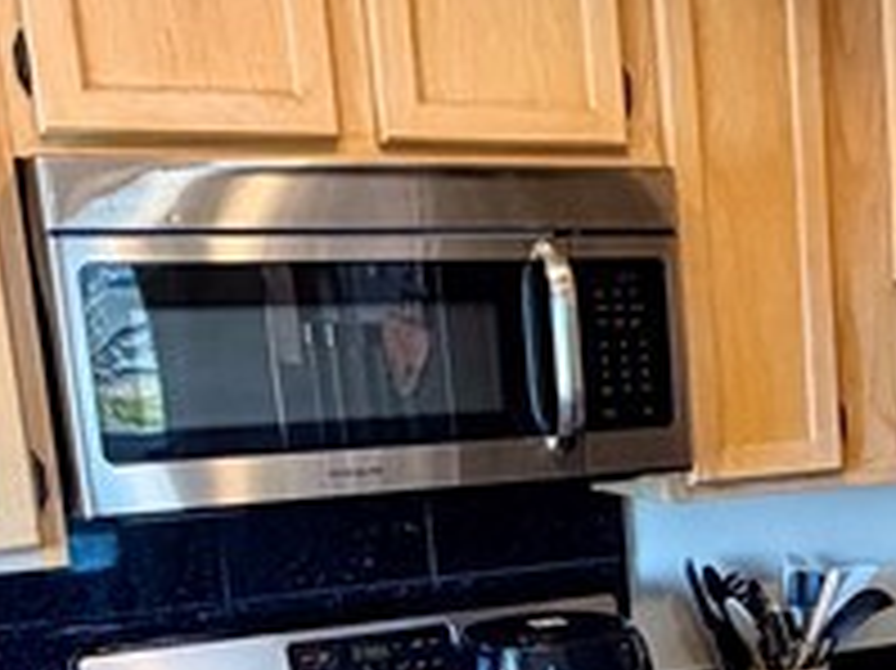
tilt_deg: -13.2
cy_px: 701
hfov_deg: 24.7
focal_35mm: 72
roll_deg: +1.4
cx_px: 1054
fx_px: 1863
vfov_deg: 19.7
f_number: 2.2
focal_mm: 2.22
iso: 250
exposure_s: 1/120
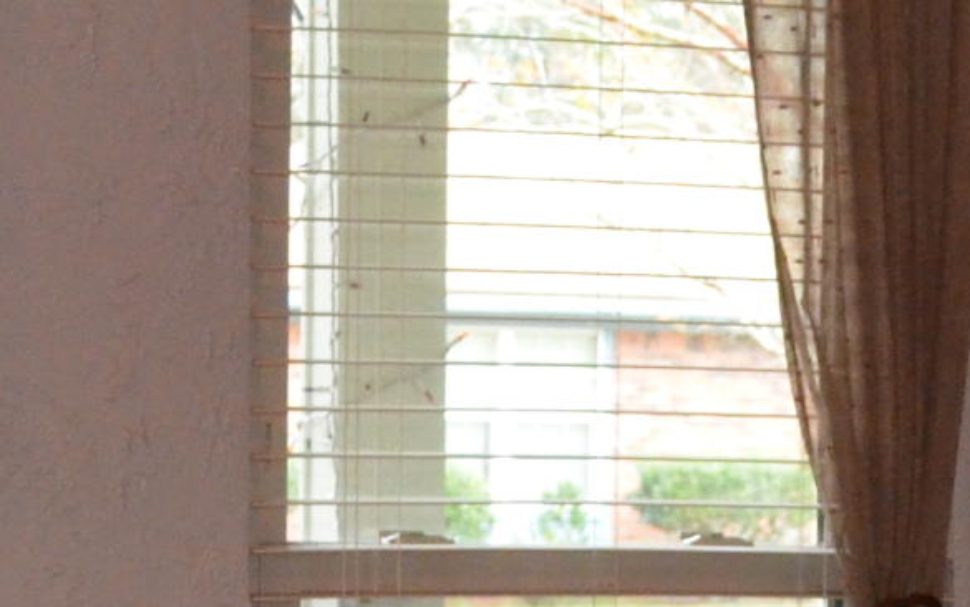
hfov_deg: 9.5
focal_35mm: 219
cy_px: 1077
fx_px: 5791
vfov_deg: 5.9
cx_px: 856
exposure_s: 1/60
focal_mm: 28
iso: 3200
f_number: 4.5
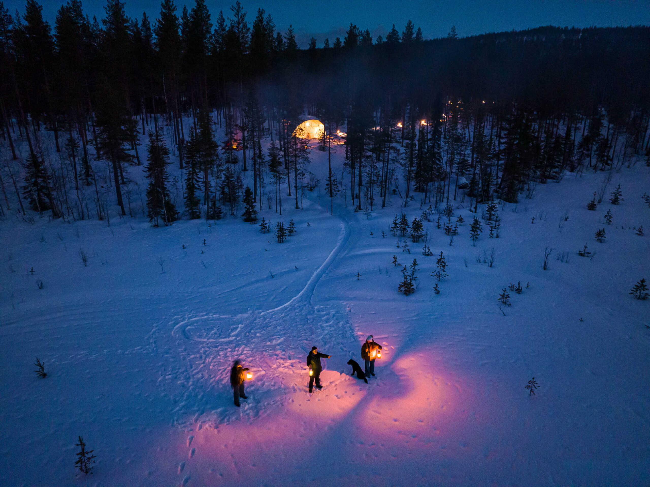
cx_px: 325
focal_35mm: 24
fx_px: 450
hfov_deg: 71.6
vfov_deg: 56.8
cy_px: 244
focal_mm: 12.29
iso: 1600
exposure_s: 1/2
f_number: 2.8
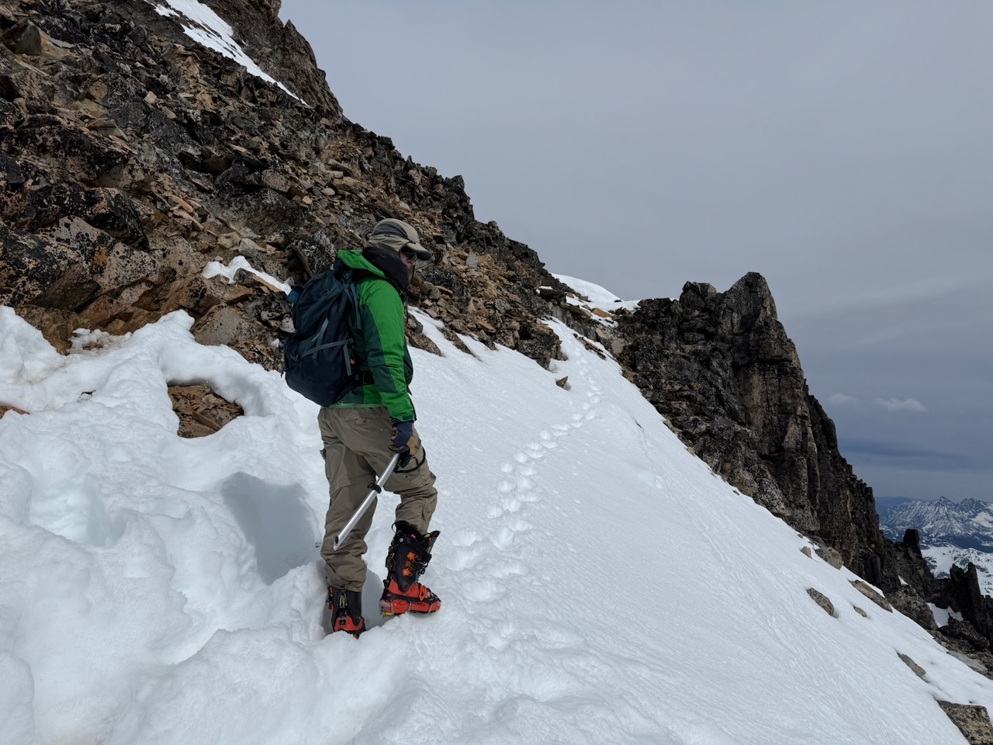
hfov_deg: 71.6
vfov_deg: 56.8
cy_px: 372
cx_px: 496
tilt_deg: +6.6
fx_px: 688
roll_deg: -2.6
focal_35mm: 24
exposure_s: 1/17544
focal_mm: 6.76
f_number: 1.78
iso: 50
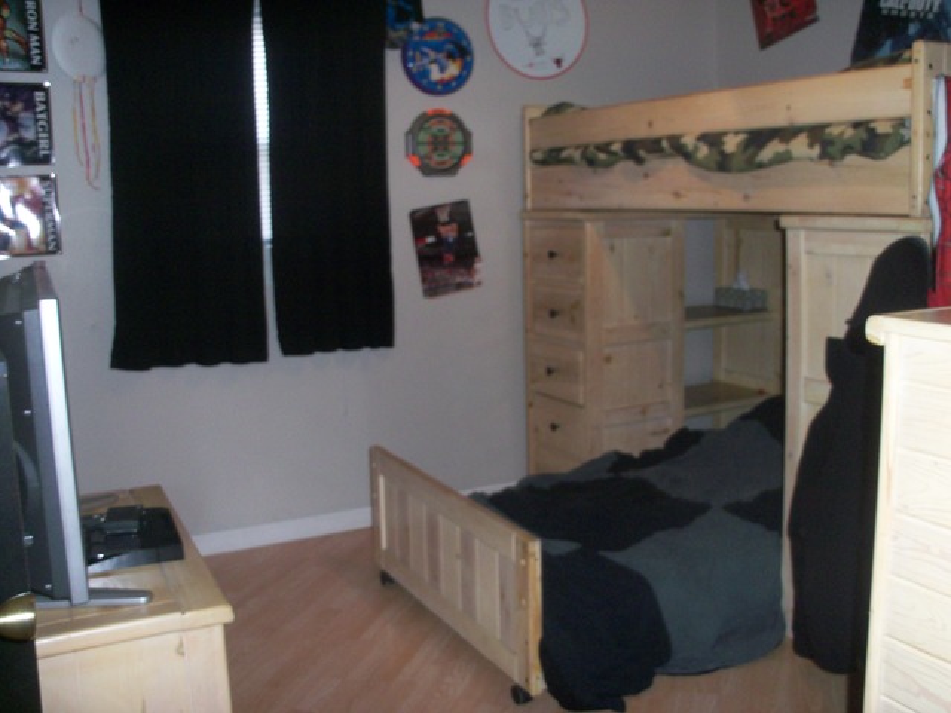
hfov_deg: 52.6
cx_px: 476
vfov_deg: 40.7
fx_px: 962
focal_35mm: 35
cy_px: 356
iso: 160
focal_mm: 6.3
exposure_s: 1/30
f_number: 3
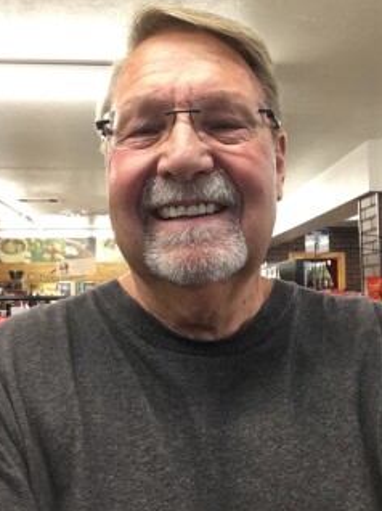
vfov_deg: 47.8
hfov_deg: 36.8
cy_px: 231
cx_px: 204
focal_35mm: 39
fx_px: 575
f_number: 2.2
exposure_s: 1/17
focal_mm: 2.65
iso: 40
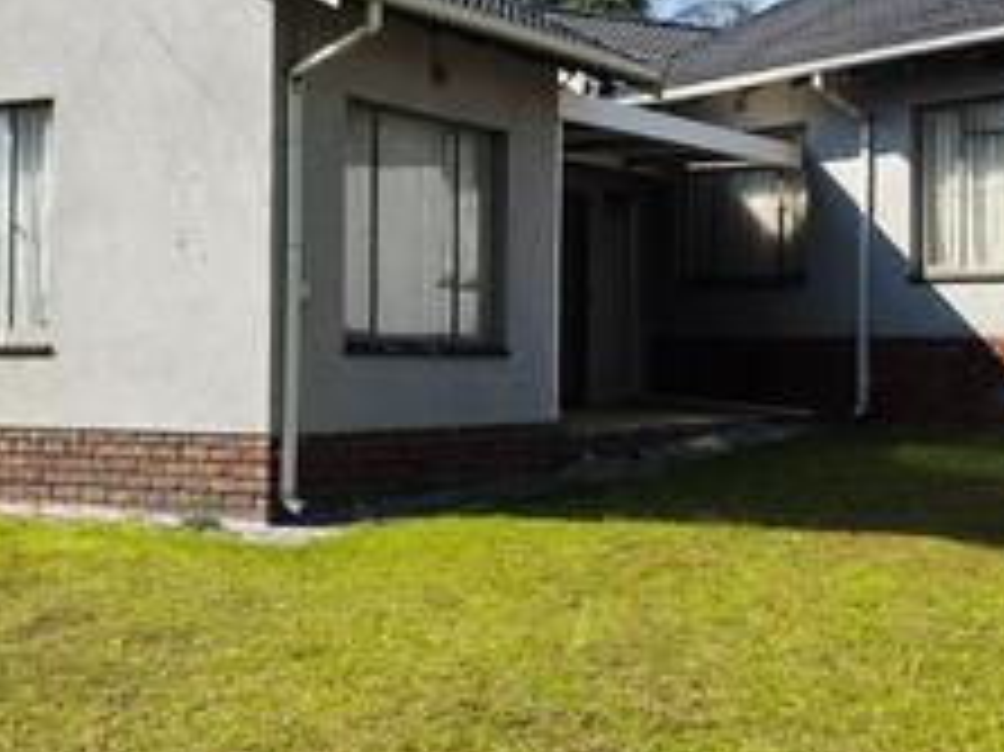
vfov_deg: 23.6
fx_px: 1797
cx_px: 477
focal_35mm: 62
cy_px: 284
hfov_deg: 31.2
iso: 80
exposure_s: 1/10000
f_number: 1.7
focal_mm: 6.3
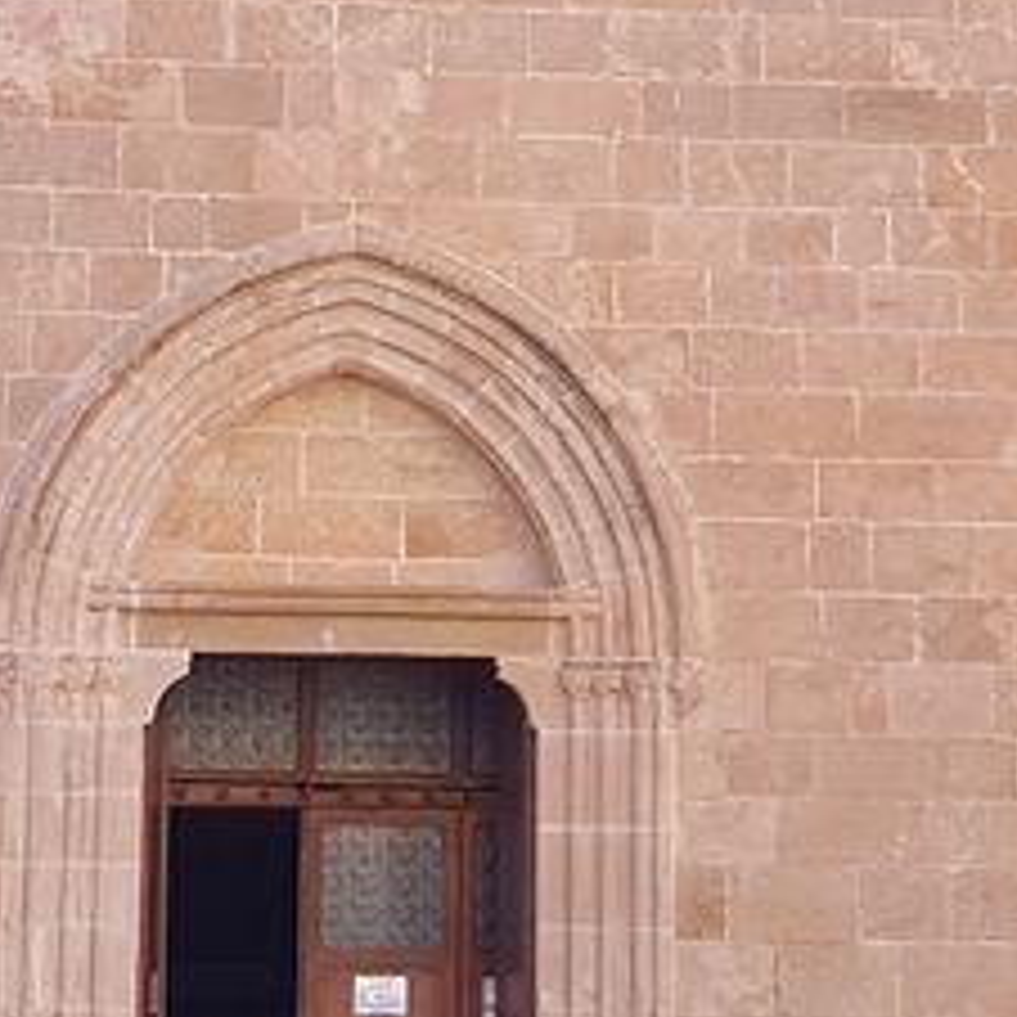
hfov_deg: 16.7
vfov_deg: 16.7
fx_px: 3457
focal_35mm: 104
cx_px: 554
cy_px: 441
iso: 40
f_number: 1.7
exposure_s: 1/286
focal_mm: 4.2
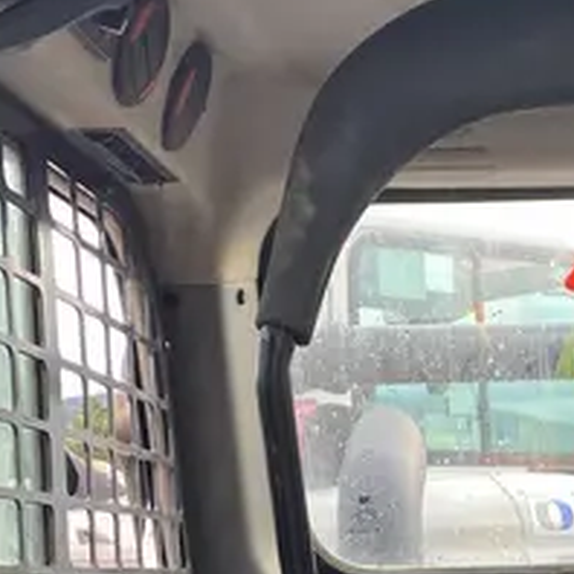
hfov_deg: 19.6
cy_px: 900
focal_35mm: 85
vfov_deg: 17.9
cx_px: 626
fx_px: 1595
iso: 50
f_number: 1.8
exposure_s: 1/122
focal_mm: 4.25
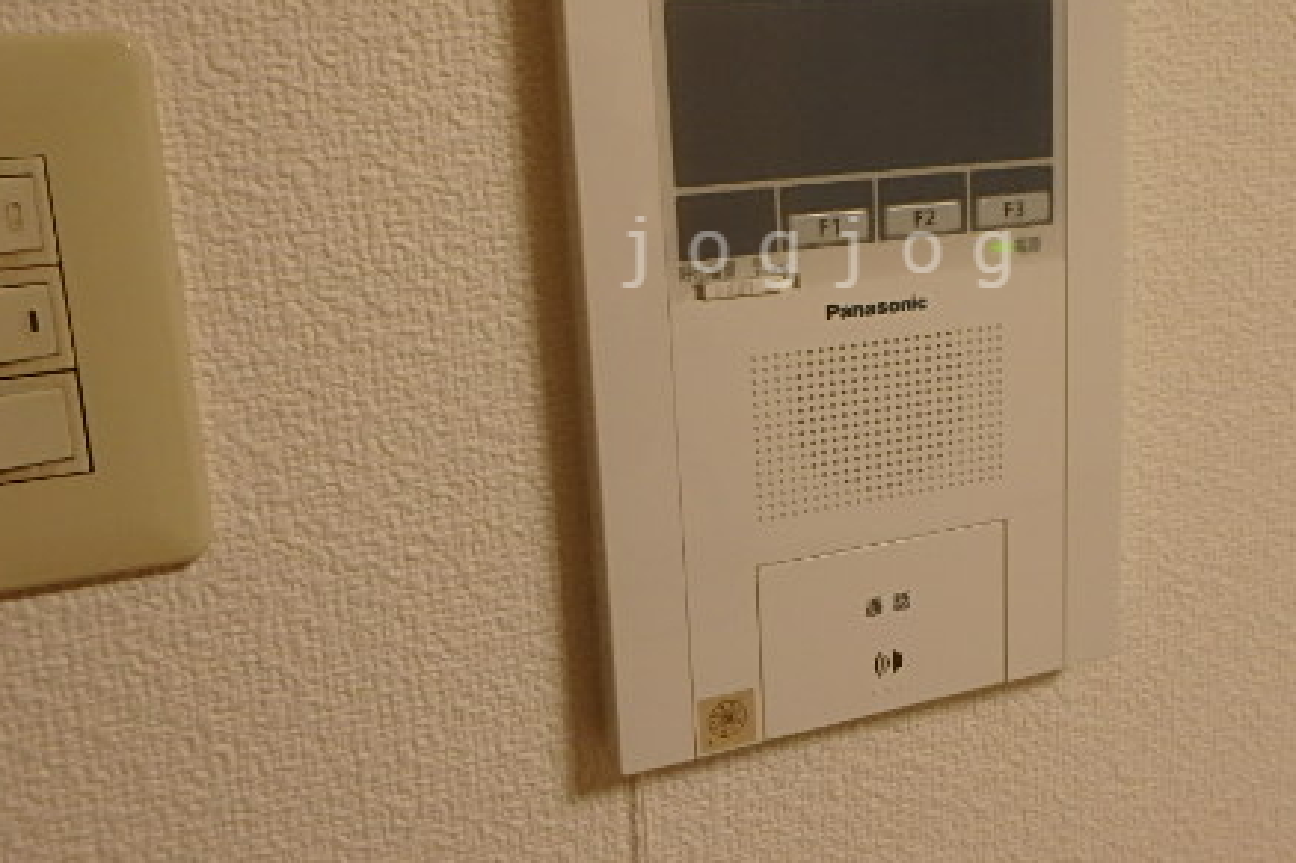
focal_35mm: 32
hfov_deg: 57.9
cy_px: 252
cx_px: 824
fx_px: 1152
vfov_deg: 40.3
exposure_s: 1/50
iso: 200
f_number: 3.5
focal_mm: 3.7
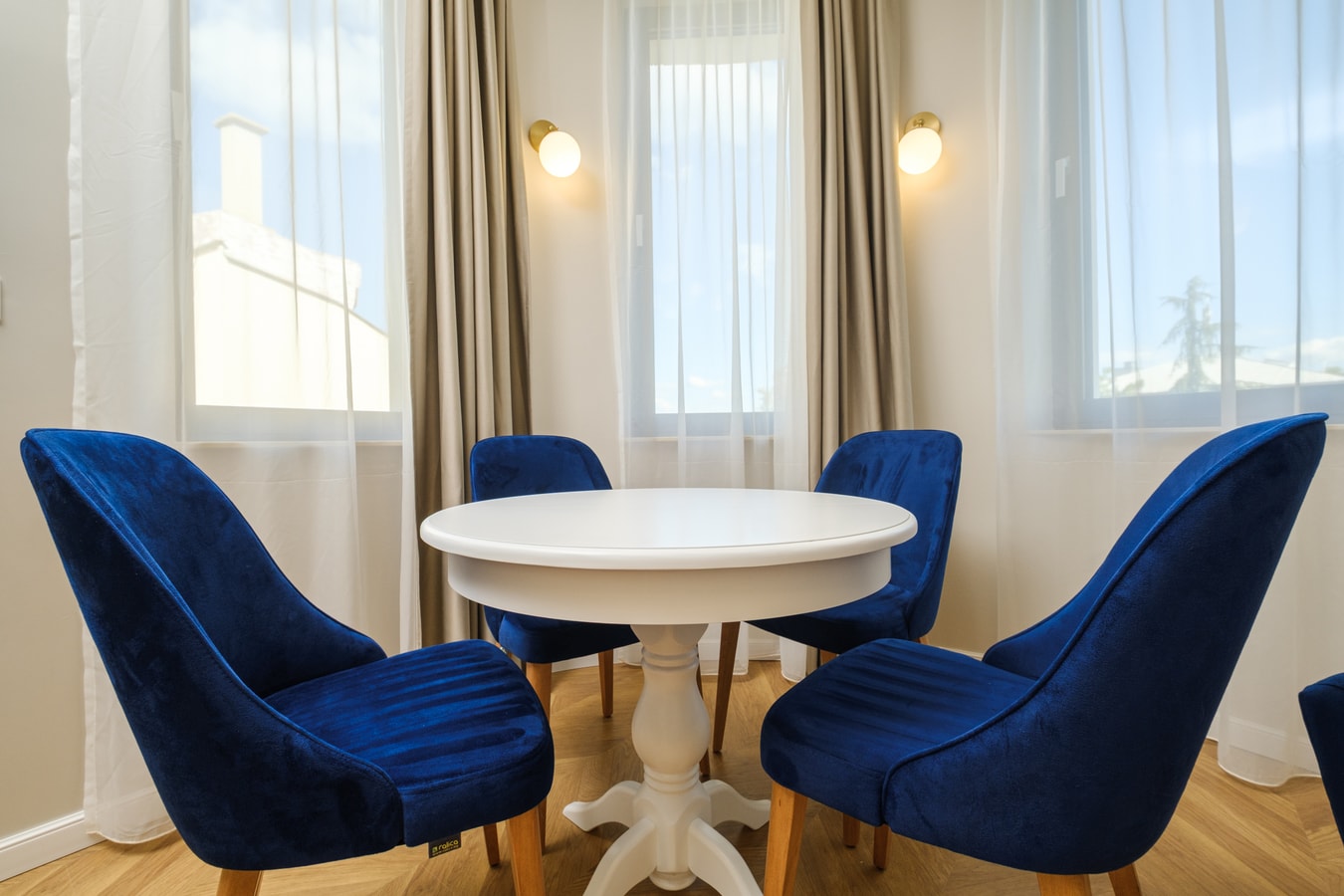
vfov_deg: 76.7
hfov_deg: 99.8
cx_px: 665
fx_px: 566
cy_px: 453
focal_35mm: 15
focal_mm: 10
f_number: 8
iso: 320
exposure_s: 1/50
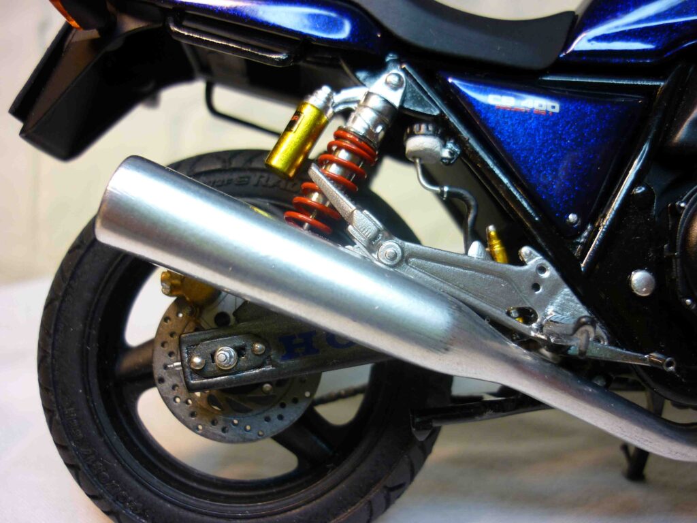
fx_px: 664
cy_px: 262
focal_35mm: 33
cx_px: 348
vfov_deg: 42.9
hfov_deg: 55.4
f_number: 2.8
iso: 80
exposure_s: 1/30
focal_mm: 5.5
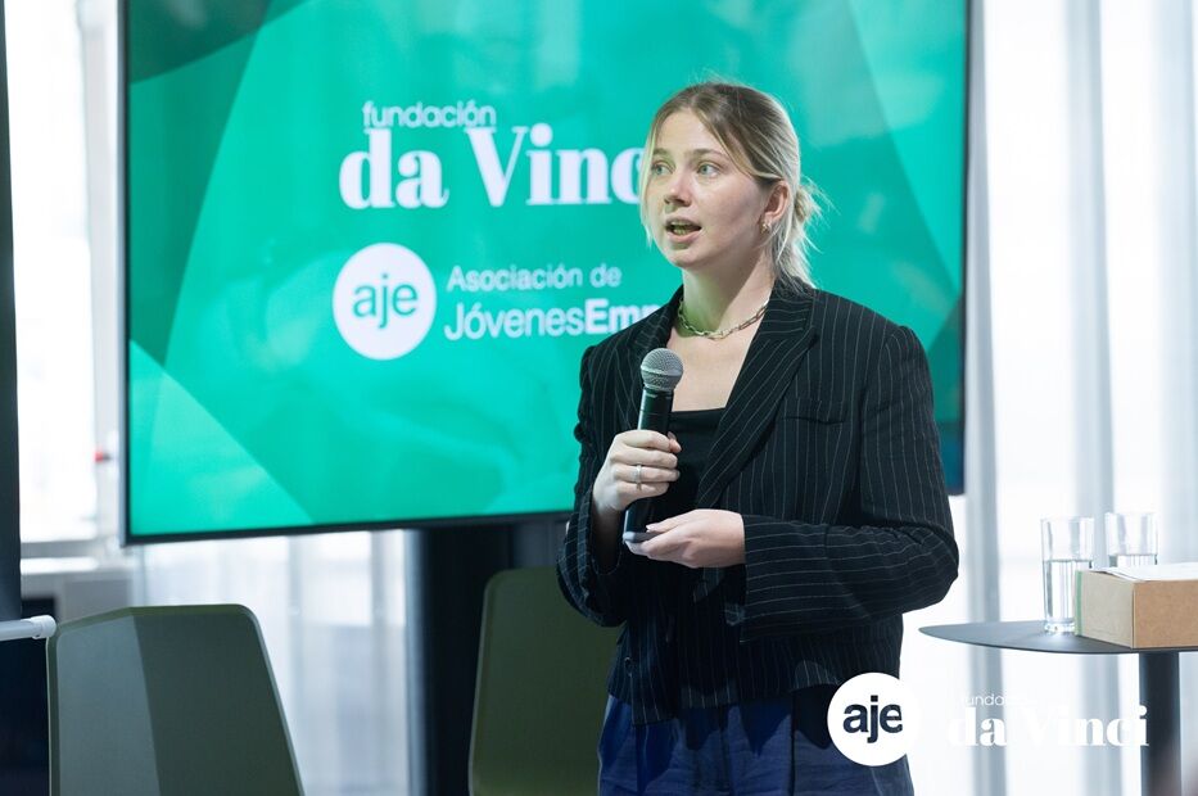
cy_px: 367
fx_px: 4840
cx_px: 646
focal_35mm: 146
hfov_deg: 14.1
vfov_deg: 9.4
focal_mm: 135
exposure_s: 1/500
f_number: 3.5
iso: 2000
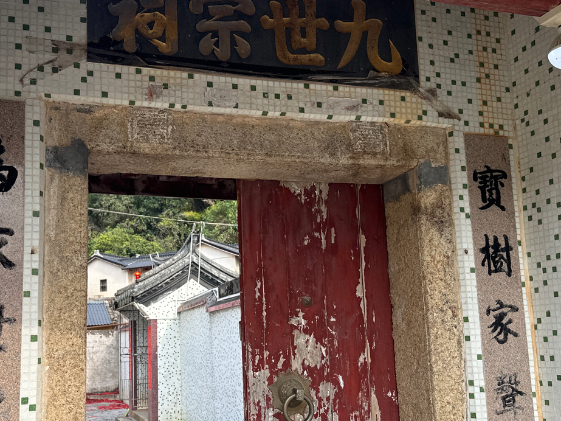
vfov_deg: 36.7
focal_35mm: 39
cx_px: 205
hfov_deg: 47.4
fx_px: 632
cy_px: 255
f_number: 1.78
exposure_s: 1/1183
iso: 80
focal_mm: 6.86
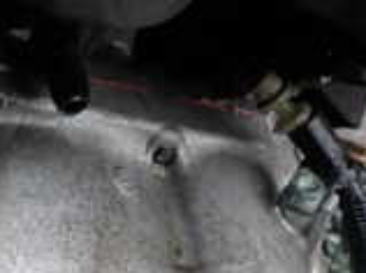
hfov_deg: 18.8
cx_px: -141
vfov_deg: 14.3
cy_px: 428
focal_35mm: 95
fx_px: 1003
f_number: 2
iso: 100
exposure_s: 1/100
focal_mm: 4.5
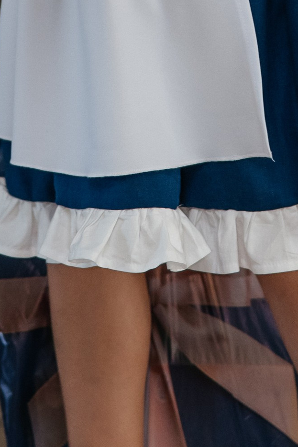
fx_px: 4335
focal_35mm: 349
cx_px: 155
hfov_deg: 3.9
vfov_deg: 5.9
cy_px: -189
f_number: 2.2
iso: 640
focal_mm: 85
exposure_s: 1/320
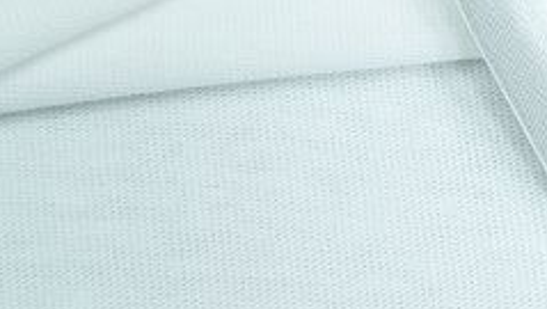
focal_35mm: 142
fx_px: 2058
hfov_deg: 14.4
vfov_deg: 8.5
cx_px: 751
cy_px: -17
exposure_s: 1/160
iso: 1000
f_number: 8
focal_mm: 27
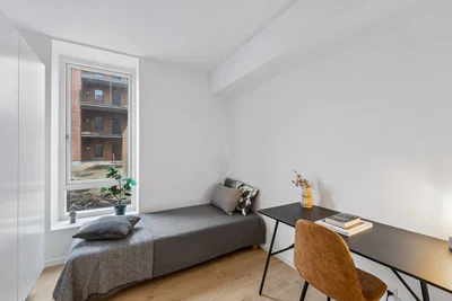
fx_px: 188
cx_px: 226
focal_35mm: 15
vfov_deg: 77.4
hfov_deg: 100.4
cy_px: 150
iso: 200
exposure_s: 1/10
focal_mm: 10
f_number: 8
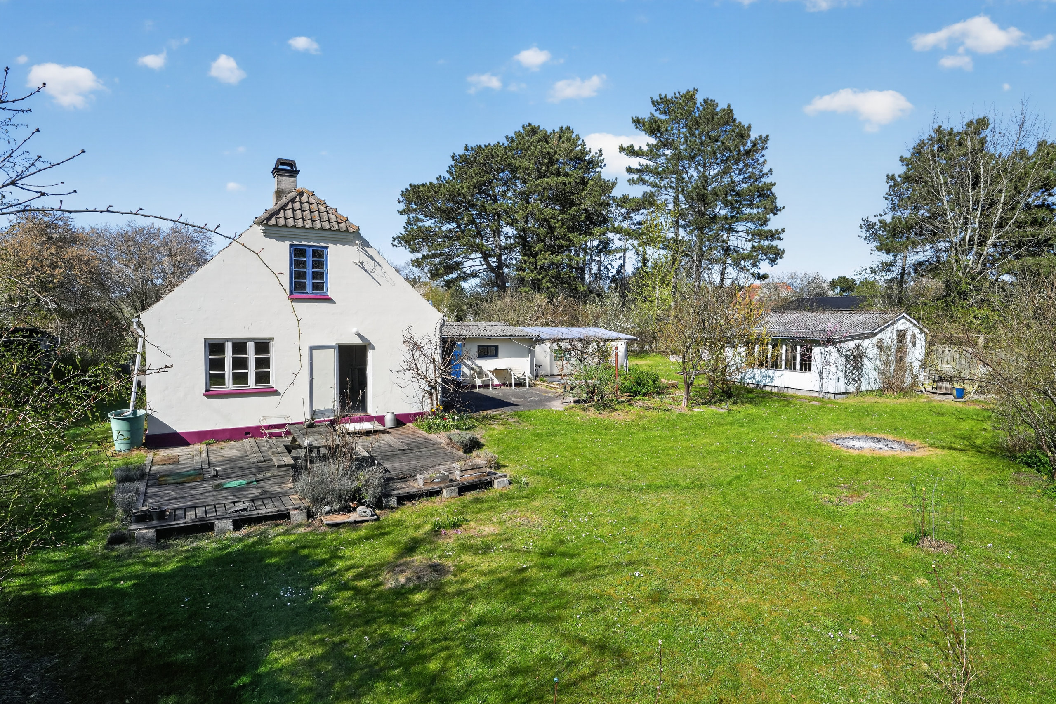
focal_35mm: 20
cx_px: 528
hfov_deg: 84.0
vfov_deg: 61.9
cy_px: 352
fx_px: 587
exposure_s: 1/500
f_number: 8
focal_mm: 20
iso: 400
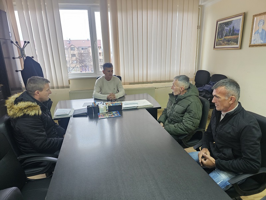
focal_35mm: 23
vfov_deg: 58.9
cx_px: 133
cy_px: 100
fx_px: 177
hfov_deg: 73.9
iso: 640
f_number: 1.7
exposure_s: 1/100
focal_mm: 6.3
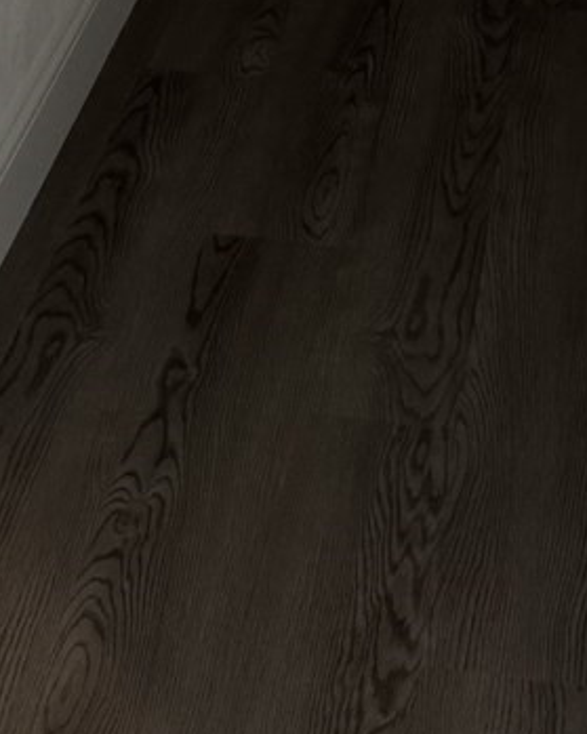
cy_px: -551
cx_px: 387
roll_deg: -0.4
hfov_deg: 14.9
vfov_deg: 16.0
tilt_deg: -12.6
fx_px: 2238
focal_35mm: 103
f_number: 1.78
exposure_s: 1/60
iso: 160
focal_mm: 6.76
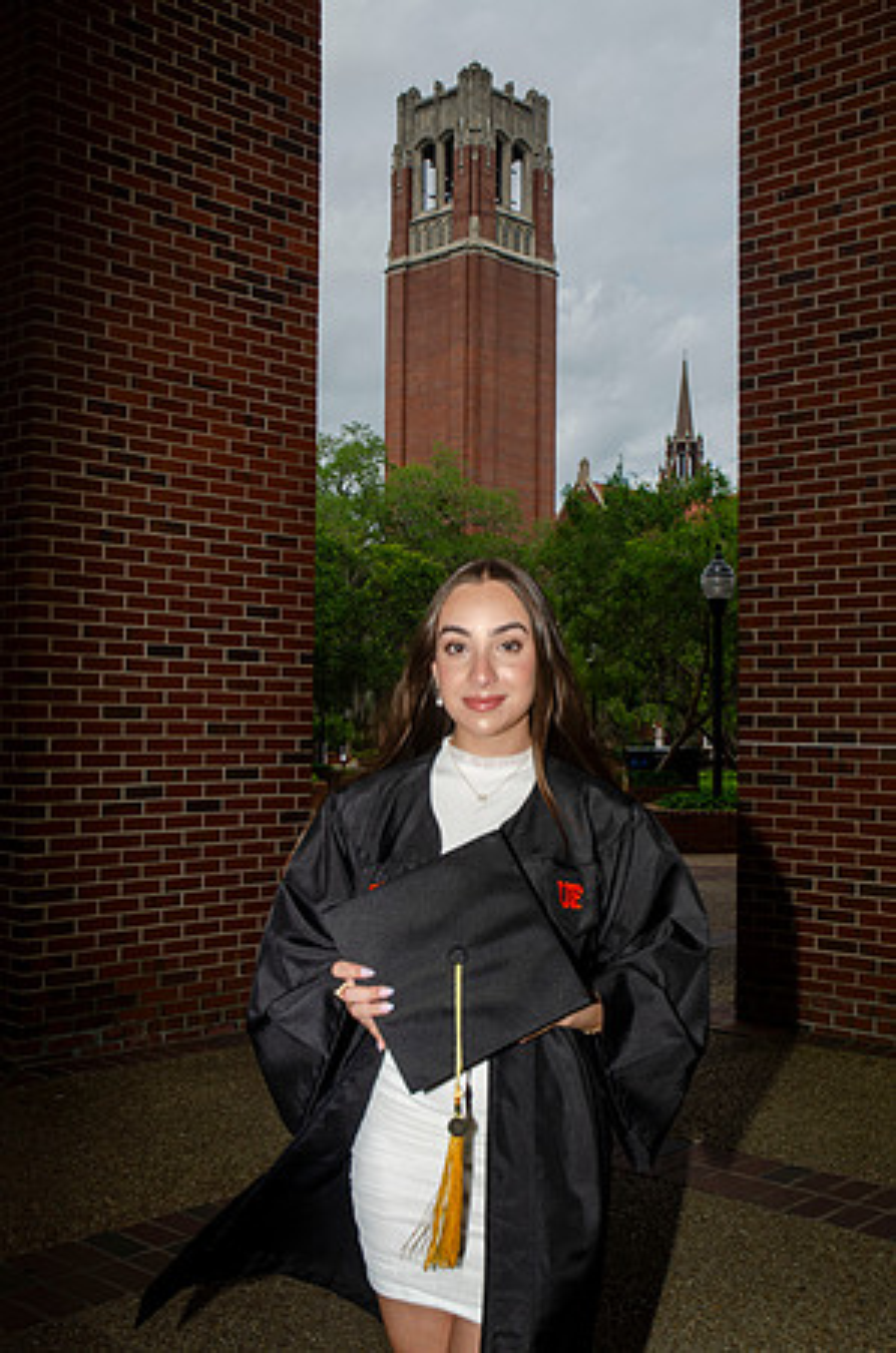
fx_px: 1519
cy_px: 676
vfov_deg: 48.0
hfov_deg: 32.9
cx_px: 448
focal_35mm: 40
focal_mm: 27
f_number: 10
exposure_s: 1/250
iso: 100
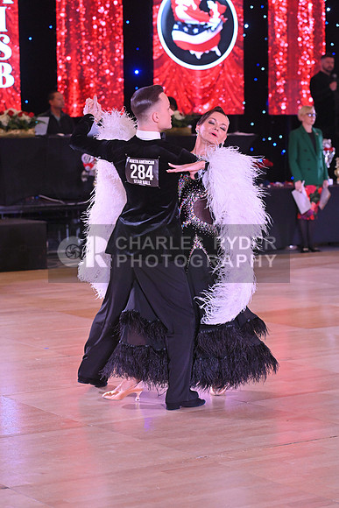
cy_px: 254
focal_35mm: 105
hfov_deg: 13.0
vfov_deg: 19.5
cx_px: 170
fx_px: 1482
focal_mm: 105
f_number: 5
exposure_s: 1/320
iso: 3200
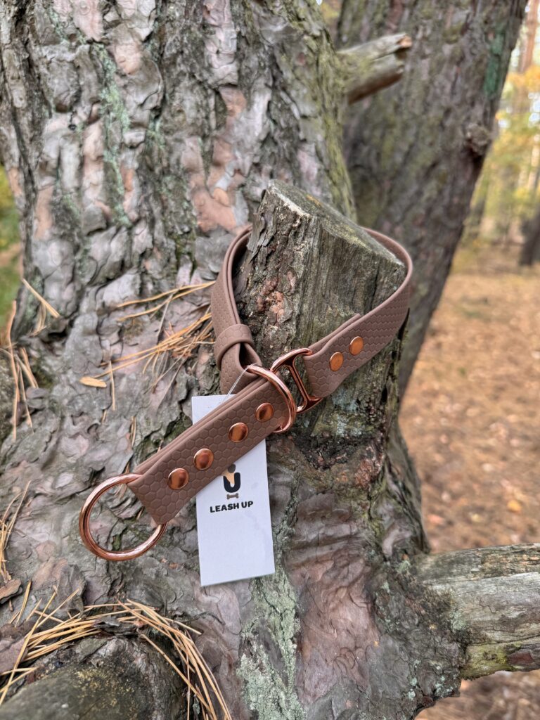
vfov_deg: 71.6
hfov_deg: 56.8
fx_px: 499
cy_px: 360
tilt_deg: -16.5
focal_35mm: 24
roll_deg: -2.2
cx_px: 270
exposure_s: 1/143
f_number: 1.78
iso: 64
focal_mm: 6.76
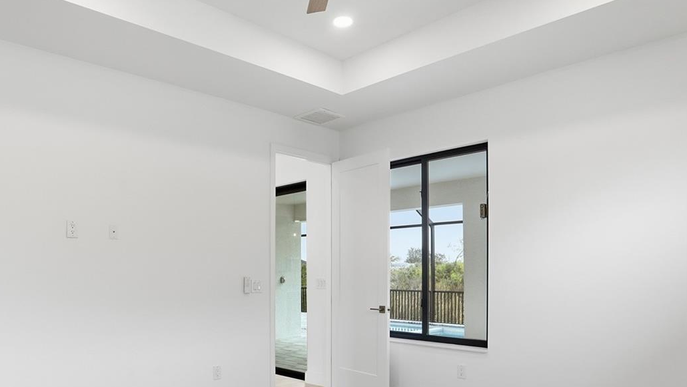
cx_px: 313
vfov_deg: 43.1
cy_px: 288
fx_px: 474
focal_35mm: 26
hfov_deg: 71.8
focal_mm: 16
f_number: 9
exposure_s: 1/200
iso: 400
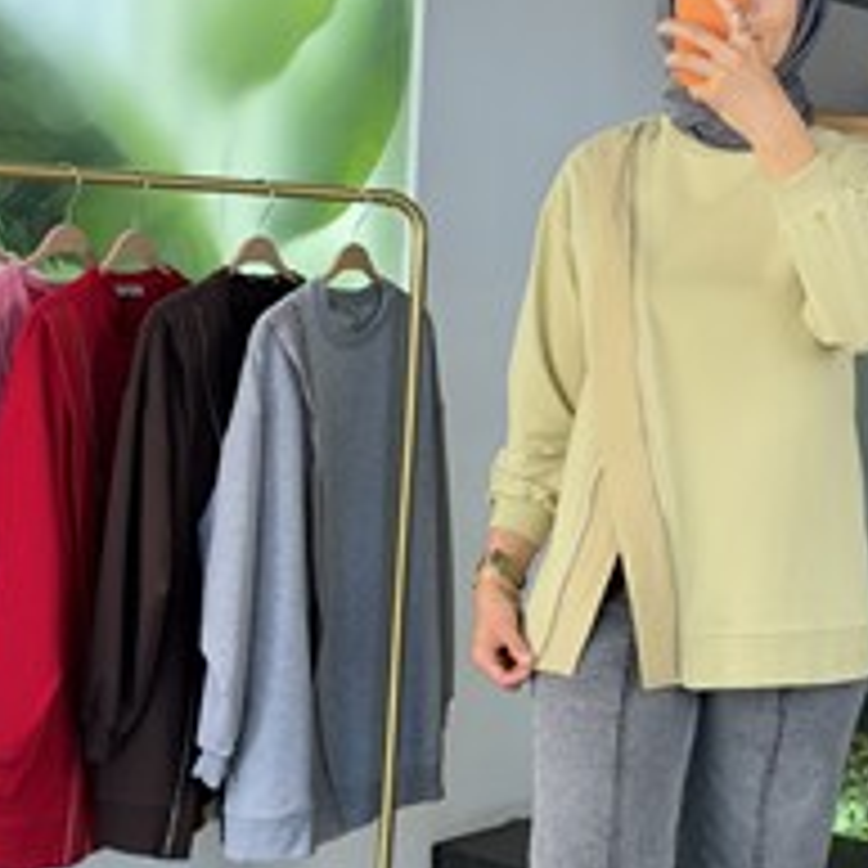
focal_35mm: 91
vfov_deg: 19.1
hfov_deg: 19.1
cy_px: 438
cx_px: 504
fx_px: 2582
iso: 80
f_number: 1.78
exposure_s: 1/184
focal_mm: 6.76
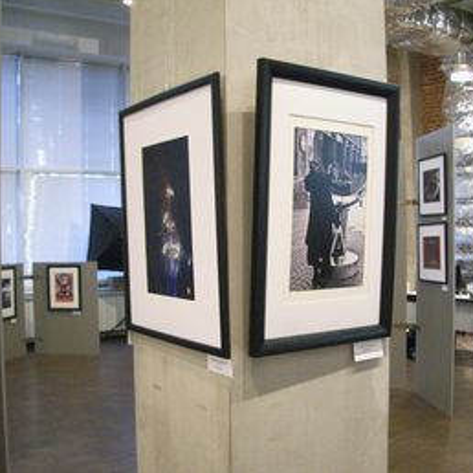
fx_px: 649
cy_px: 236
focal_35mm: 42
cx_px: 233
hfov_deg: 40.0
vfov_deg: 40.0
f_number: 2.6
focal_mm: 5.8
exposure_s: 1/30
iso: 320
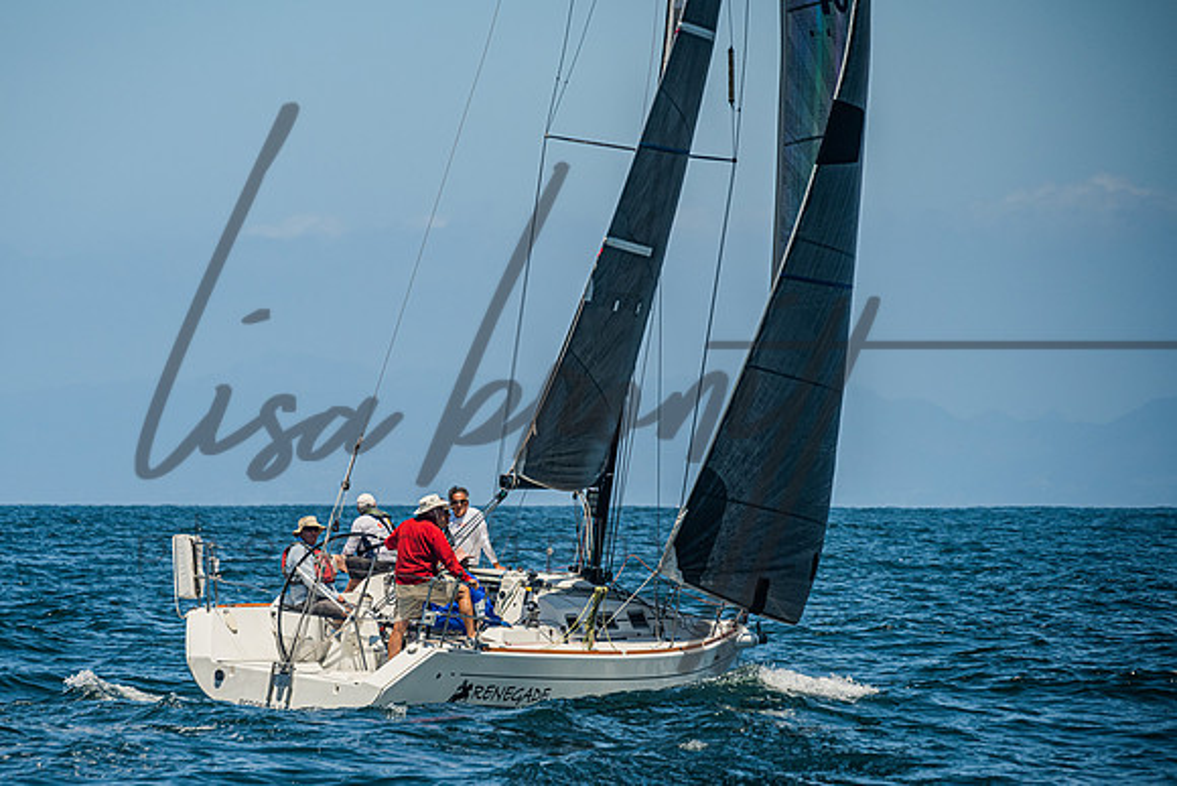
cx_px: 421
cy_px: 505
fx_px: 8425
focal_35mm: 258
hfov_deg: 8.0
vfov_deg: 5.3
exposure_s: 1/1250
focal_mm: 200
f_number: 6.3
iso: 320
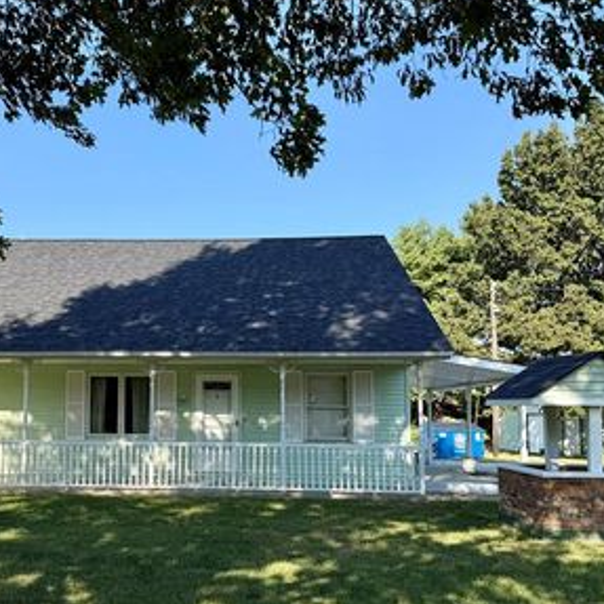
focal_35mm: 37
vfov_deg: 44.7
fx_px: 730
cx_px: 173
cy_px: 363
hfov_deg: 43.9
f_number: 1.78
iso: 80
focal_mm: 6.76
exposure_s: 1/2053
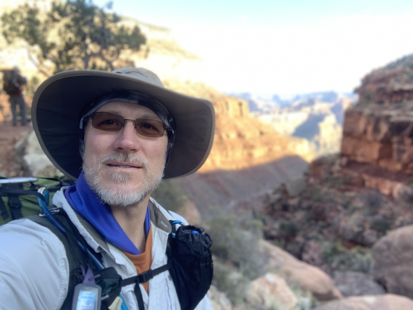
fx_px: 382
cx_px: 206
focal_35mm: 32
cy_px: 155
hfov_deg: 56.8
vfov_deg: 44.2
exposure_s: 1/121
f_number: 2.2
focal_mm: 2.87
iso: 50
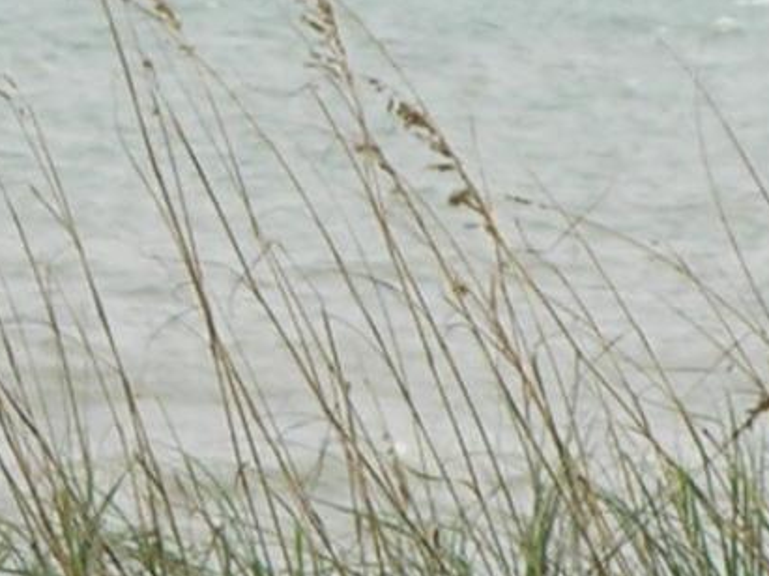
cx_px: 378
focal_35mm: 1964
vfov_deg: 0.8
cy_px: -202
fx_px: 43618
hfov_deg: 1.0
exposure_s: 1/214
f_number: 5.3
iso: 50
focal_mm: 71.2
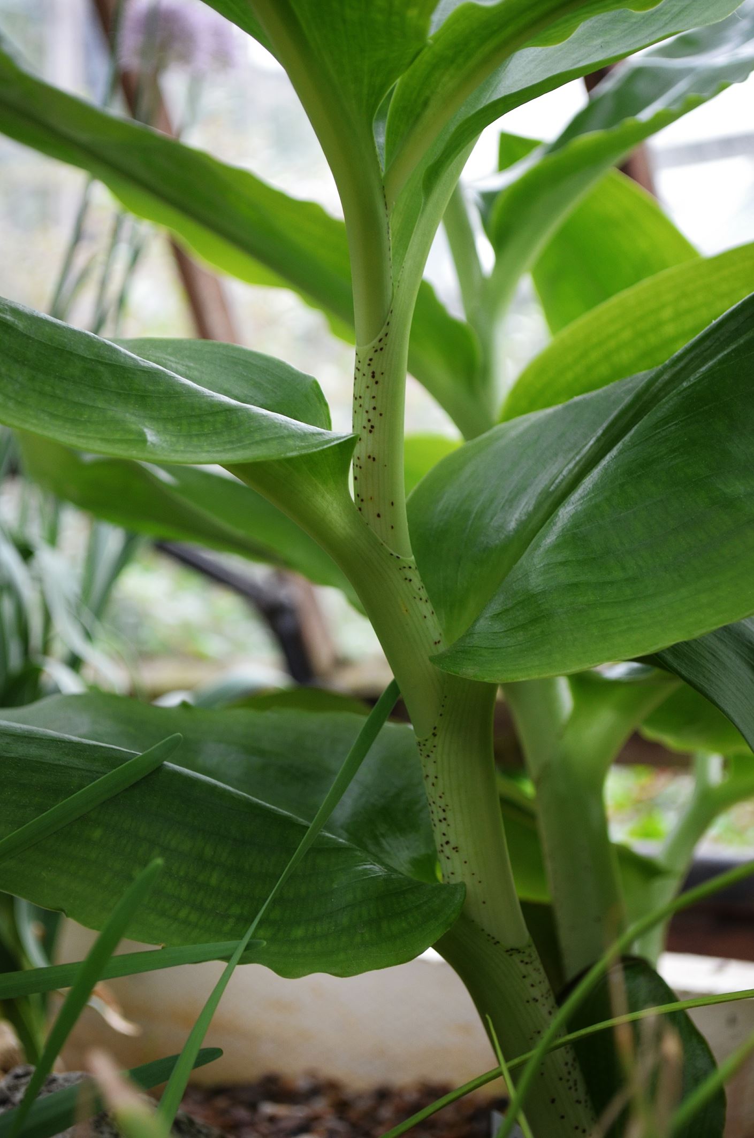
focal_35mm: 68
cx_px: 377
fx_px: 2131
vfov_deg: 29.9
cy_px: 569
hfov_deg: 20.1
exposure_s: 1/100
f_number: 5.3
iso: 500
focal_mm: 45
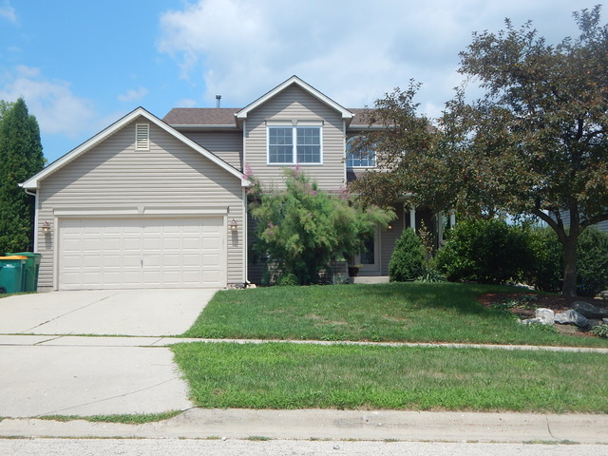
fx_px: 667
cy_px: 228
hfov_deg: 49.0
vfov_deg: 37.7
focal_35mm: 38
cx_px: 304
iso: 125
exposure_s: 1/400
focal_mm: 6.8
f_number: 6.9
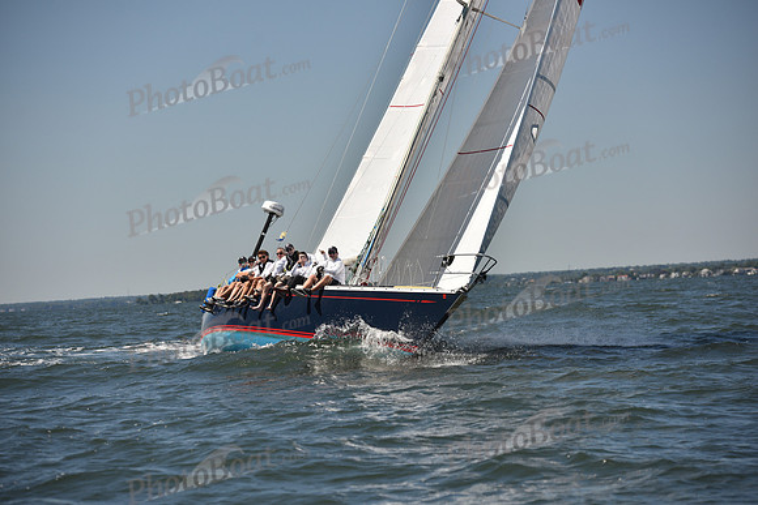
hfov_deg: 16.8
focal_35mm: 122
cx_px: 379
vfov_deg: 11.2
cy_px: 252
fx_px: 2569
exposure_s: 1/1250
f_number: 4
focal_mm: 122
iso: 250
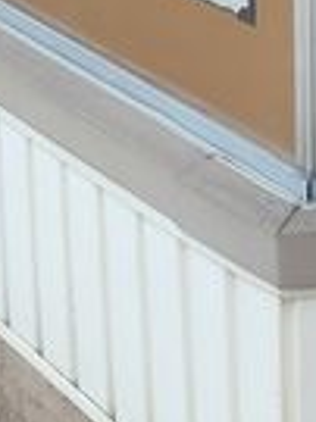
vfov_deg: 12.0
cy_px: -563
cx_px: 695
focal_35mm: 136
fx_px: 1658
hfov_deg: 9.9
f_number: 1.8
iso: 102
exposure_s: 1/200
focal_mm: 5.56
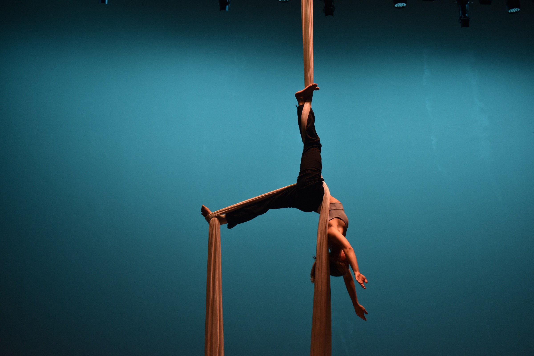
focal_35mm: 60
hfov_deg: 33.4
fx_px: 890
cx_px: 267
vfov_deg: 22.6
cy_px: 178
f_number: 4.8
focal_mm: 40
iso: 800
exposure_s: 1/200
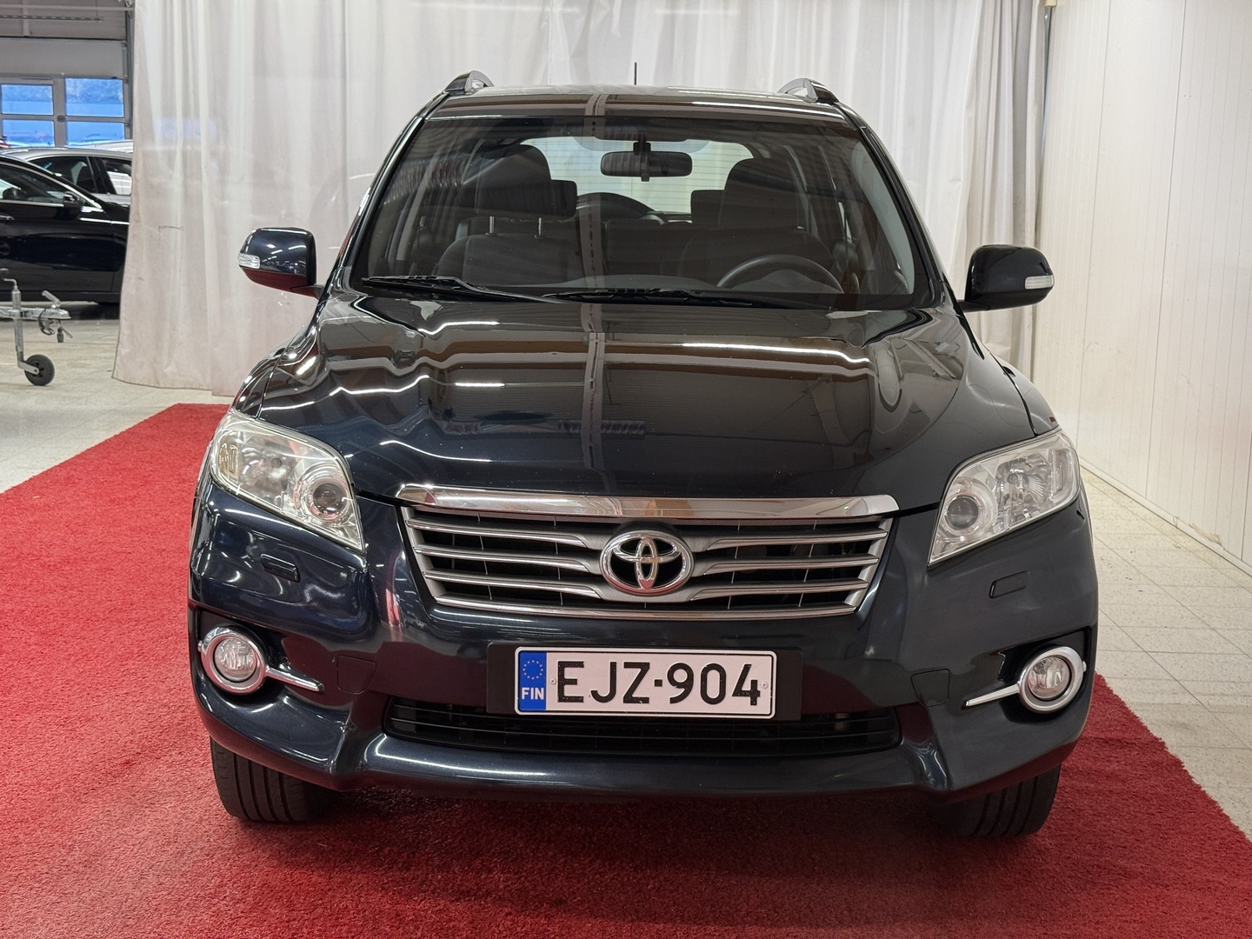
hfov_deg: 39.7
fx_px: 1736
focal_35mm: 48
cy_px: 470
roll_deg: -0.7
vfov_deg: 30.3
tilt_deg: -9.2
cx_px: 626
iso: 100
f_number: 1.78
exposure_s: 1/67
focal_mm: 6.76
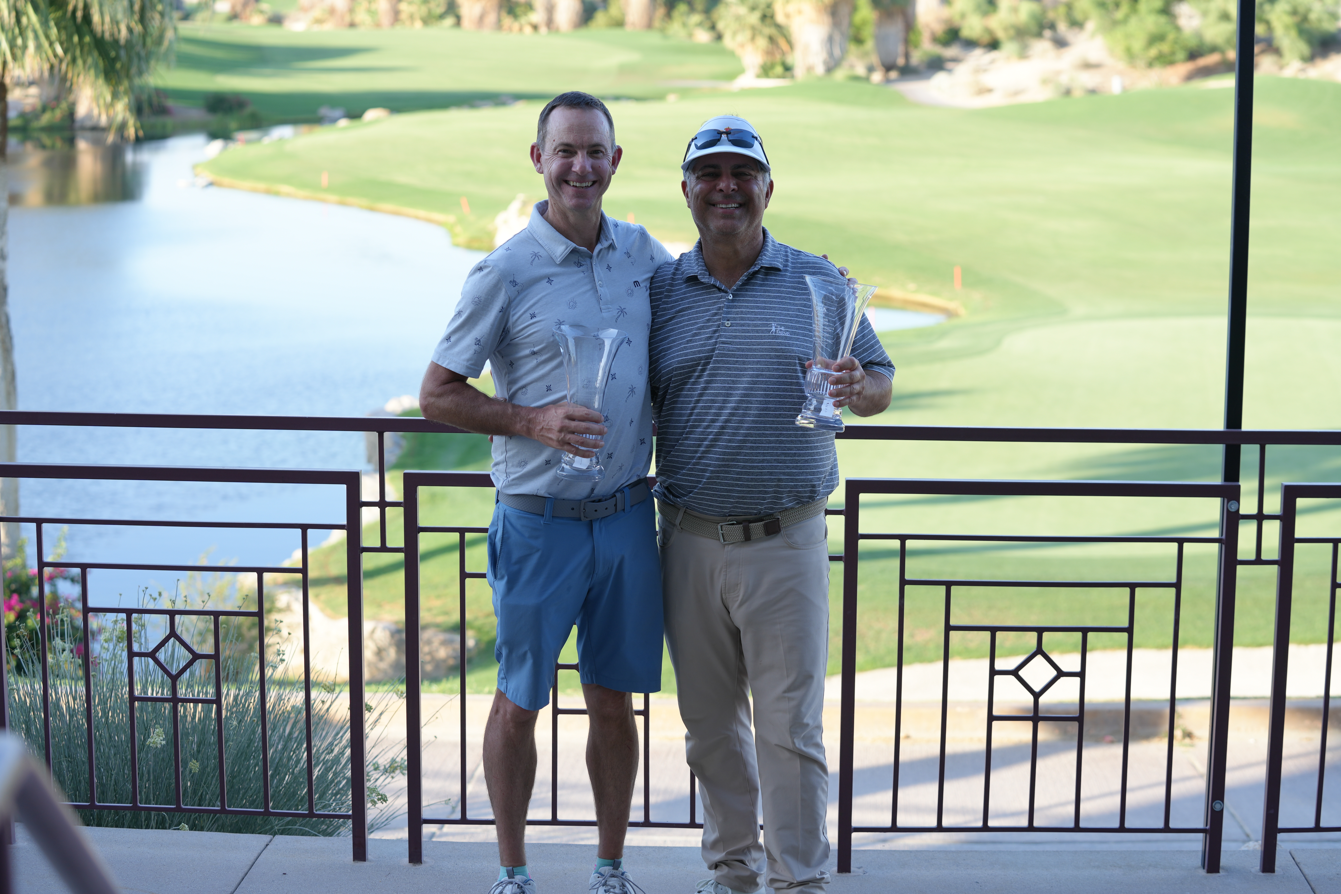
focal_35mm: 70
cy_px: 447
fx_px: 2607
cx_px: 670
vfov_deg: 19.5
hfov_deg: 28.8
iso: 100
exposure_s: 1/160
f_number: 4
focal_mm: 70
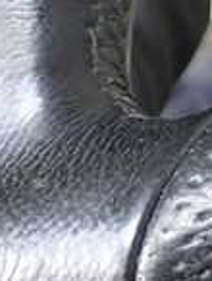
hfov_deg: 10.0
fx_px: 1001
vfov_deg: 15.6
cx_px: 569
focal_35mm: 123
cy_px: -13
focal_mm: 5.4
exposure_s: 1/60
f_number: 2.3
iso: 200
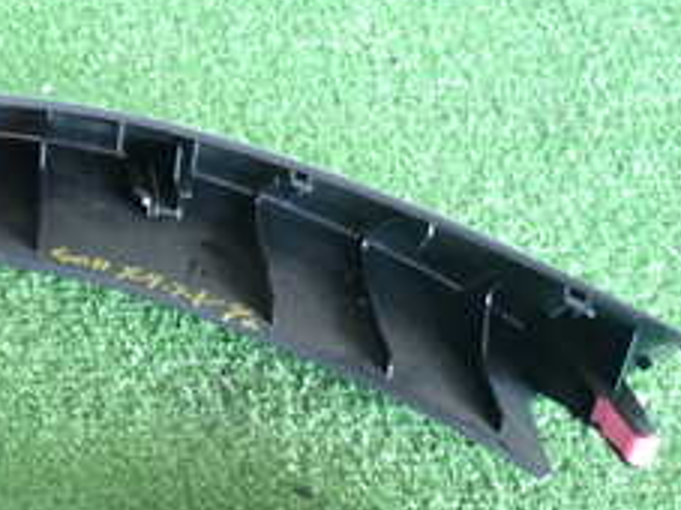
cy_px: 513
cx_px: -99
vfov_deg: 21.4
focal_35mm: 66
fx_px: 1298
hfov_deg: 26.6
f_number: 2
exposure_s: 1/30
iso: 250
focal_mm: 4.5
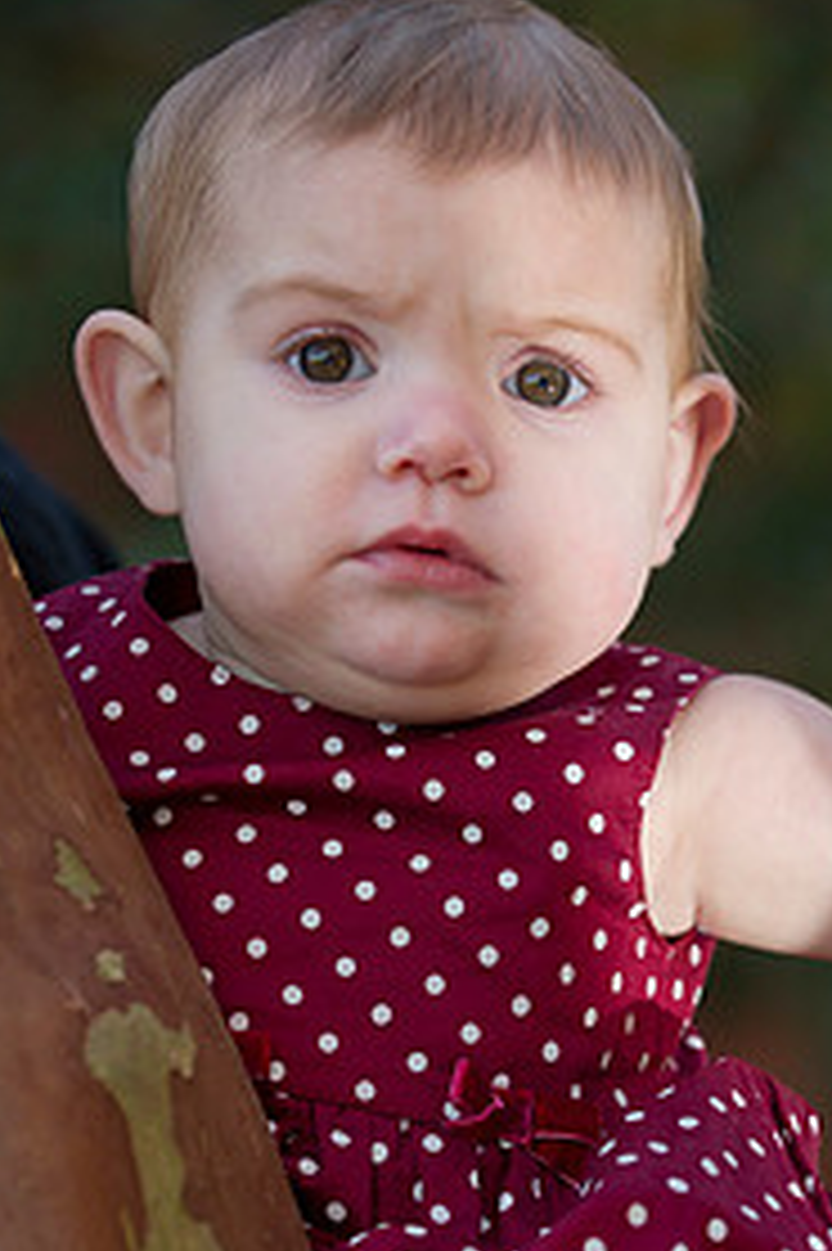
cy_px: 873
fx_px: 5900
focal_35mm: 170
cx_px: 546
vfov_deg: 12.1
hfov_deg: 8.1
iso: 250
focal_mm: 105
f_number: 3.5
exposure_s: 1/160
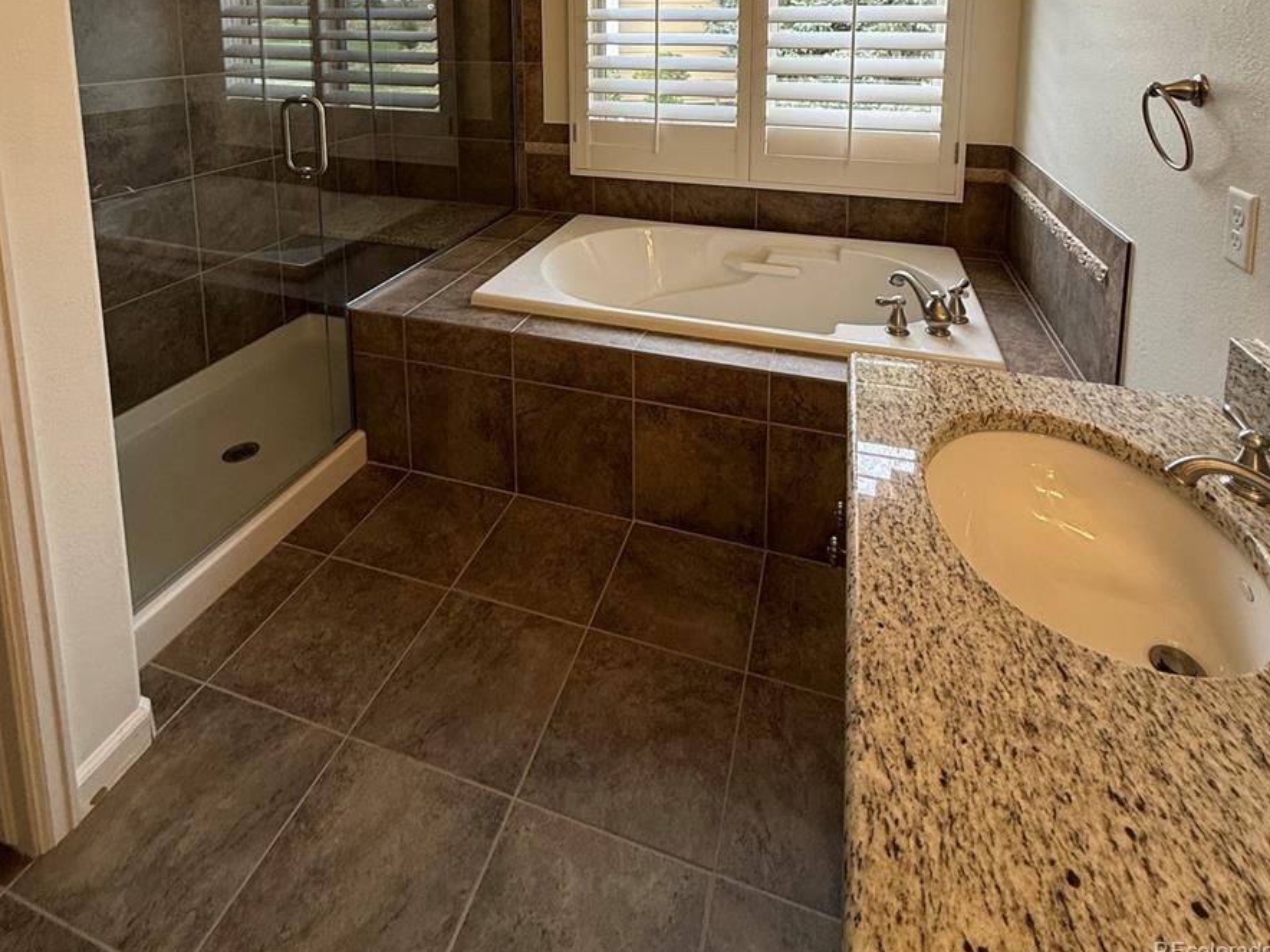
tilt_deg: -6.5
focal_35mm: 19
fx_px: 697
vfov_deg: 59.3
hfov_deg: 84.7
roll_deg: +0.0
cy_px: 108
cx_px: 635
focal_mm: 2.22
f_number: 2.2
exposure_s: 1/120
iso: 100
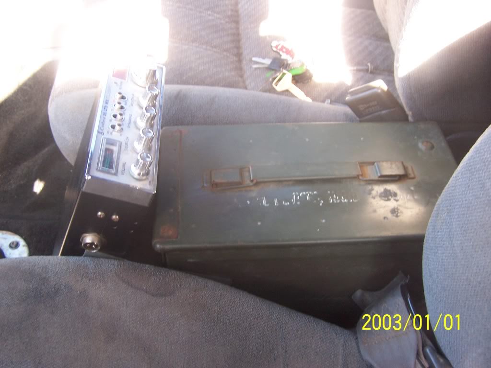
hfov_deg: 49.0
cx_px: 246
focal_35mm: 38
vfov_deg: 37.7
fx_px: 539
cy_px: 184
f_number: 2.8
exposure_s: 1/30
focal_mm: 6.3
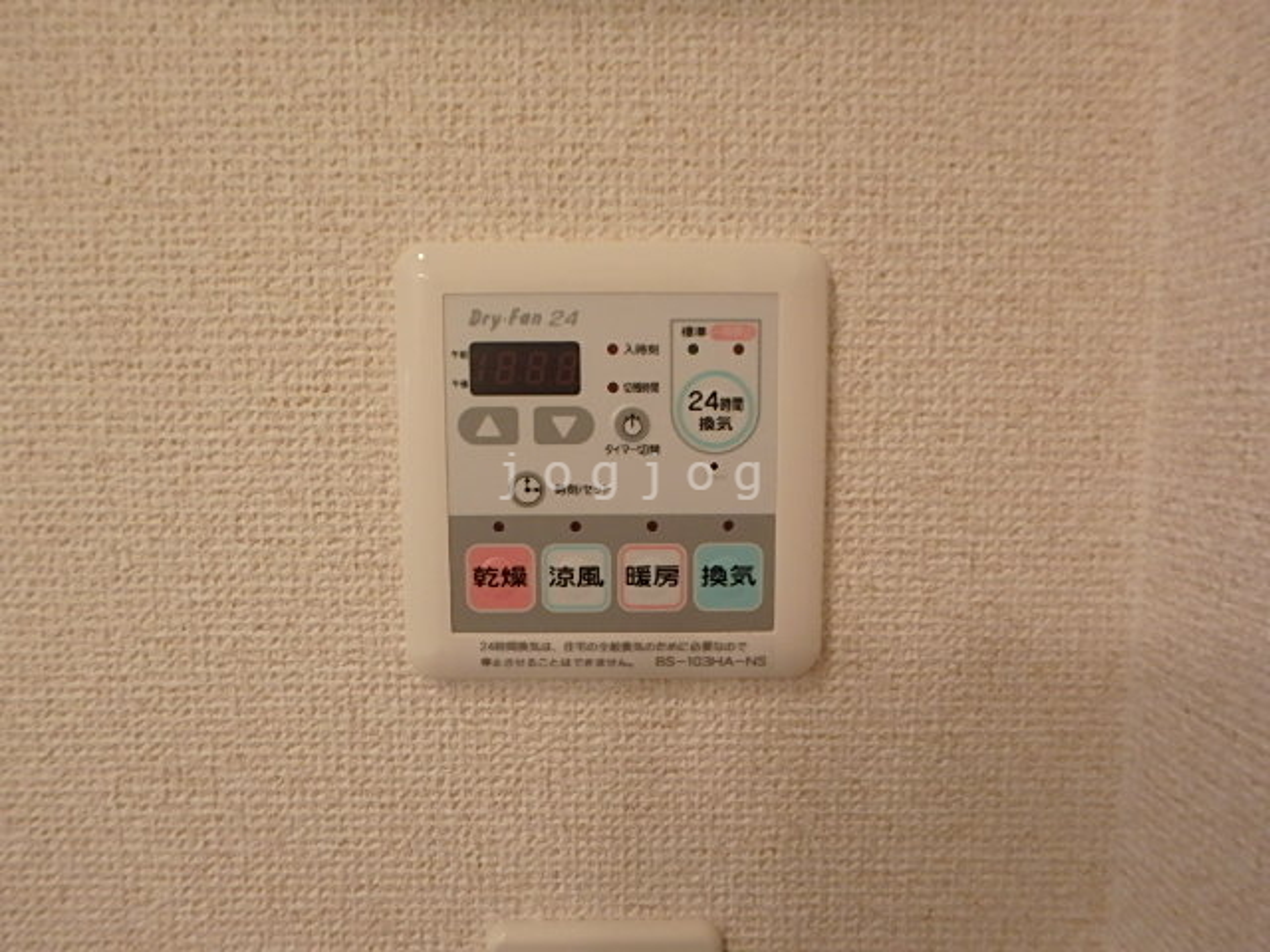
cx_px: 635
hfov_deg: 79.0
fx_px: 770
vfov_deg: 63.4
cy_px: 476
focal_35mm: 21
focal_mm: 3.7
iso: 400
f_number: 3.5
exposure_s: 1/80
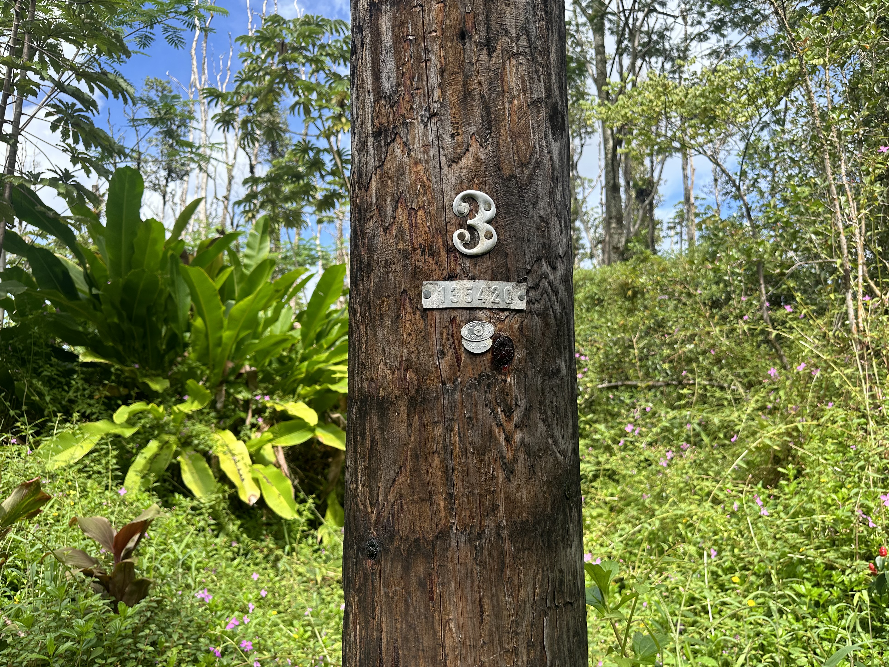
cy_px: 342
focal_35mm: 25
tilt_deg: +6.5
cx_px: 450
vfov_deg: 54.9
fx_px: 642
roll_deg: -0.2
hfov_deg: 69.4
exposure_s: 1/1357
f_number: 1.78
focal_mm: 6.86
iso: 80
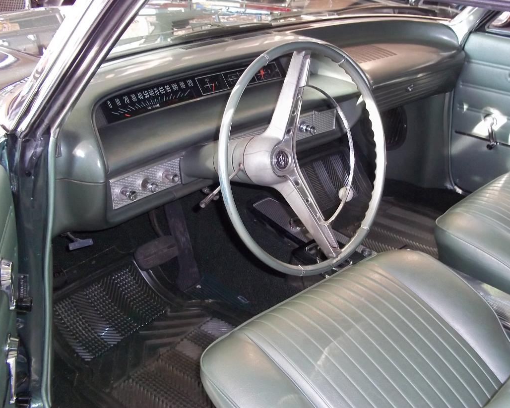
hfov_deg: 44.7
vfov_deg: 36.5
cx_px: 283
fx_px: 619
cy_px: 223
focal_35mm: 41
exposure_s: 1/30
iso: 320
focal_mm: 6.5
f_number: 3.1
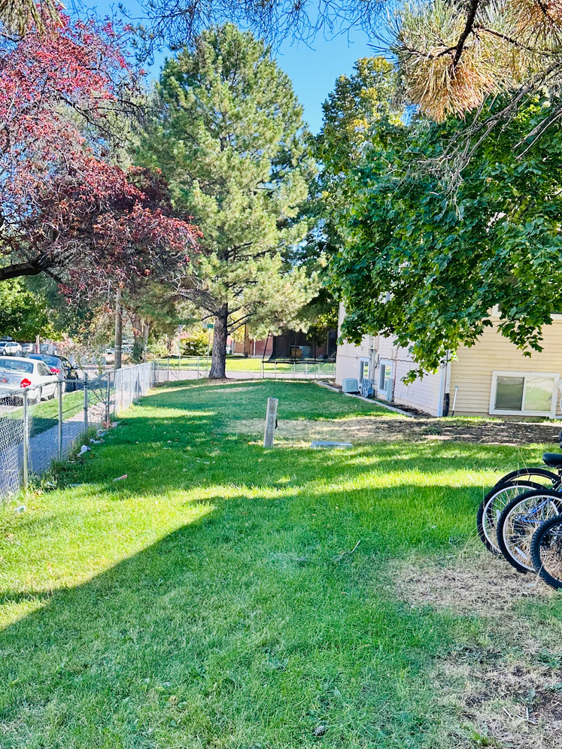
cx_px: 293
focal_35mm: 37
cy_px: 444
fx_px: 801
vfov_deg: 49.9
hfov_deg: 38.7
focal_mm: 6.86
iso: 80
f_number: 1.78
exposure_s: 1/444
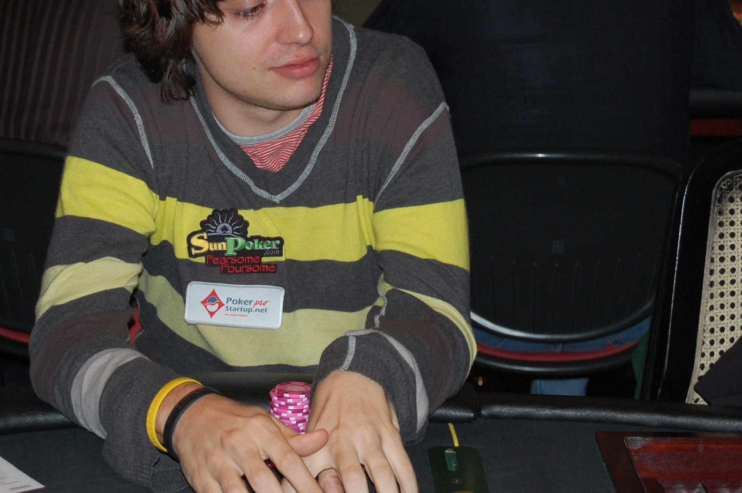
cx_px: 327
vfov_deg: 10.8
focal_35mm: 127
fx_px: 2611
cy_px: 145
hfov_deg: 16.2
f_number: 5.6
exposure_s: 1/60
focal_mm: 55
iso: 400
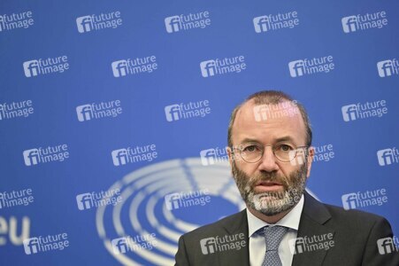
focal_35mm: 200
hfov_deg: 10.3
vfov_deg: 6.9
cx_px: 200
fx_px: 2215
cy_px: 133
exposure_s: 1/160
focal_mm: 200
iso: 640
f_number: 2.8
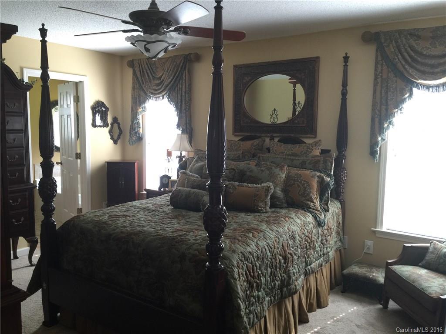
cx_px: 223
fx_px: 374
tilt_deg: -7.4
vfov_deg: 48.2
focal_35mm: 29
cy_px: 167
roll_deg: -0.7
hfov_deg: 61.7
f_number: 2.2
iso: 64
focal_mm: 4.15
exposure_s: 1/15
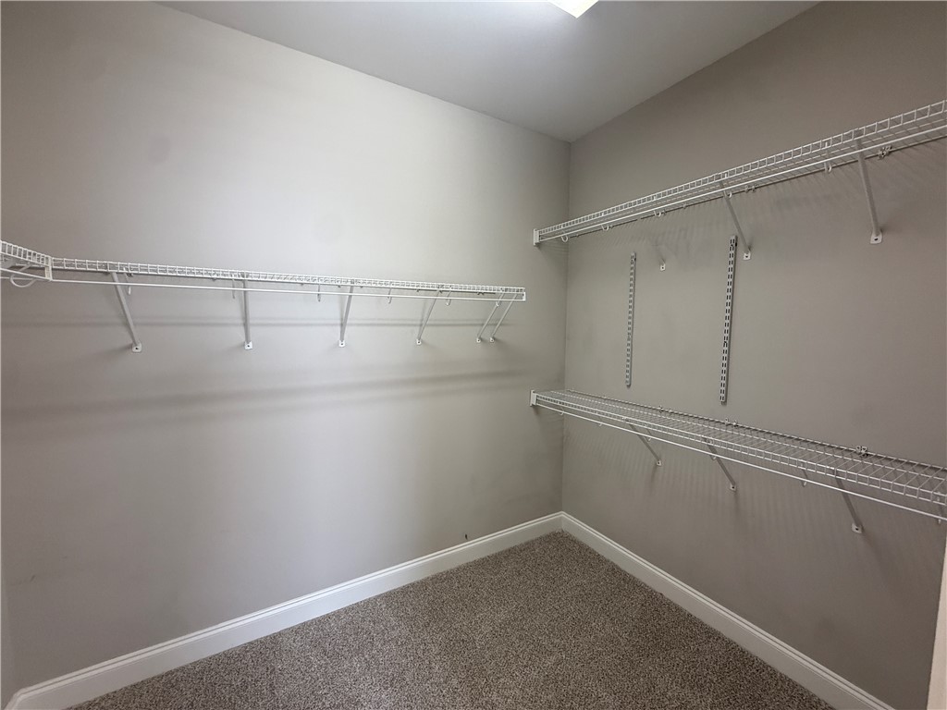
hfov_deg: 102.1
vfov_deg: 85.7
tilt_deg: -5.4
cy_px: 355
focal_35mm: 14
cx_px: 474
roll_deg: -0.3
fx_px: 383
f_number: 2.2
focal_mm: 2.22
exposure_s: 1/120
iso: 160
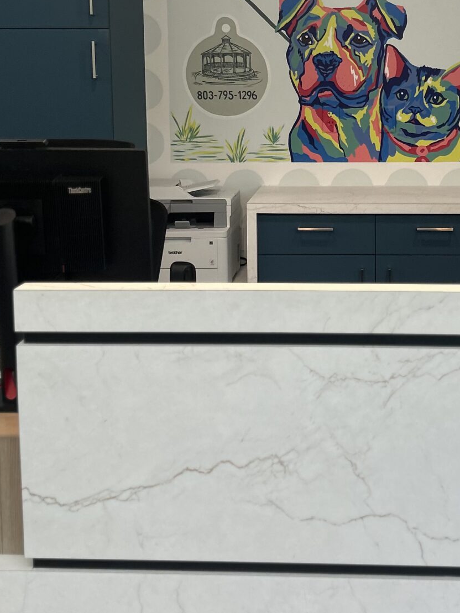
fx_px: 1063
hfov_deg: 24.3
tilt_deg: -9.6
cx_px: 319
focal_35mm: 60
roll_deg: +1.0
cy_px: 170
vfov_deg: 31.7
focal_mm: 5.7
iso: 80
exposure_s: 1/120
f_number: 1.5
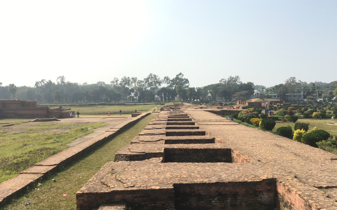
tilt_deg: -1.7
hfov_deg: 61.2
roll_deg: +0.3
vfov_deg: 40.6
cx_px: 169
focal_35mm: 31
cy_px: 112
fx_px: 285
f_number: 2.2
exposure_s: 1/1099
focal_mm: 4.15
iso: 25
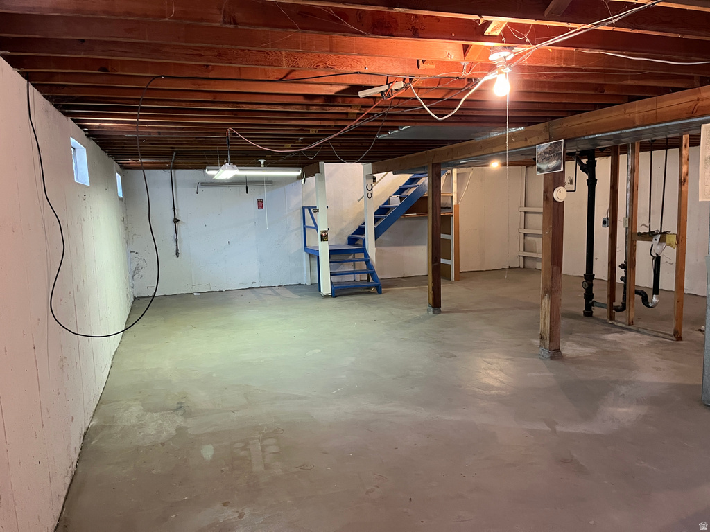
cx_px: 355
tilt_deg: -7.6
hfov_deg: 67.3
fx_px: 533
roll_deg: +2.0
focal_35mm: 26
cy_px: 266
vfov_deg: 53.1
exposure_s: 1/60
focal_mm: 5.1
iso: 400
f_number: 1.6
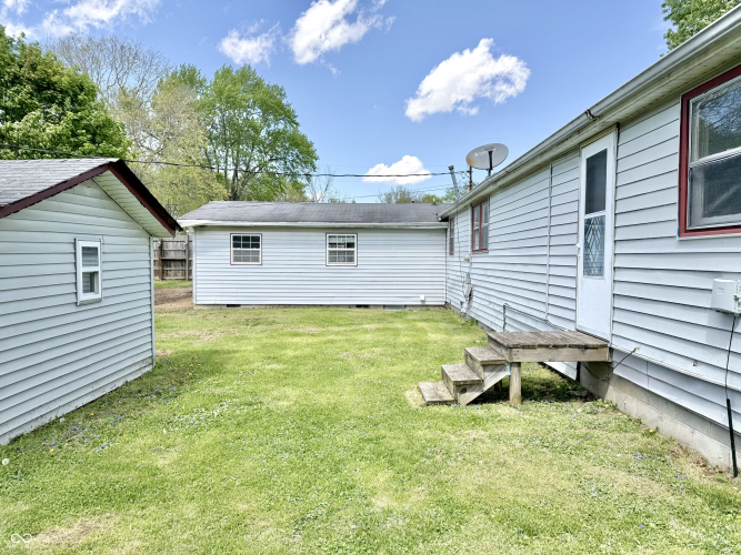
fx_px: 514
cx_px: 370
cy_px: 278
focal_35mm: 24
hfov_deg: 71.6
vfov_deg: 56.8
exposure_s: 1/2801
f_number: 1.78
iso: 80
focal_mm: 6.76
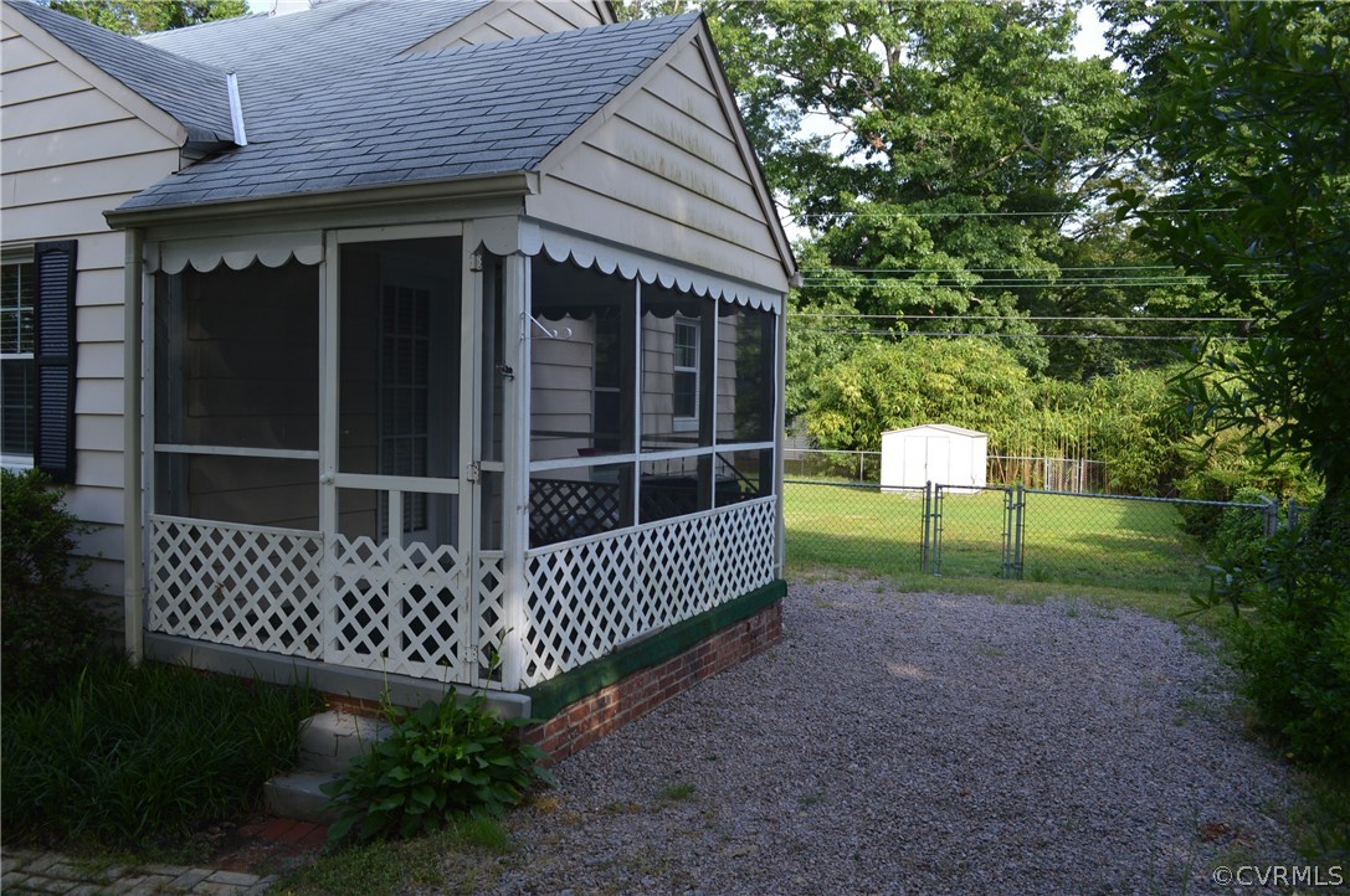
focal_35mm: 27
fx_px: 1011
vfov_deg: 47.8
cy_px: 448
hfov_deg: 67.4
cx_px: 675
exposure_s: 1/125
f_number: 5.6
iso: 110
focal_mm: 18
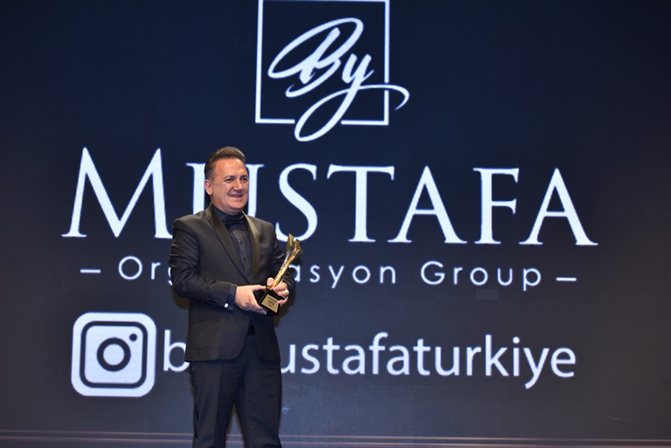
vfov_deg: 18.2
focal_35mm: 75
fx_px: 1399
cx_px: 336
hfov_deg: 27.0
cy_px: 224
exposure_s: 1/250
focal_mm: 75
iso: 640
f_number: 5
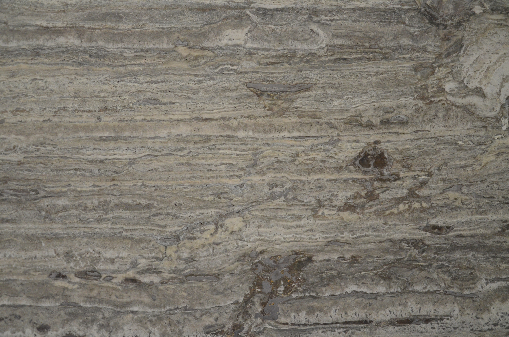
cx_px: 254
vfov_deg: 41.5
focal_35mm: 32
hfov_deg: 59.6
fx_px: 444
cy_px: 168
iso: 2000
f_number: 3.8
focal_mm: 21
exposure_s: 1/30
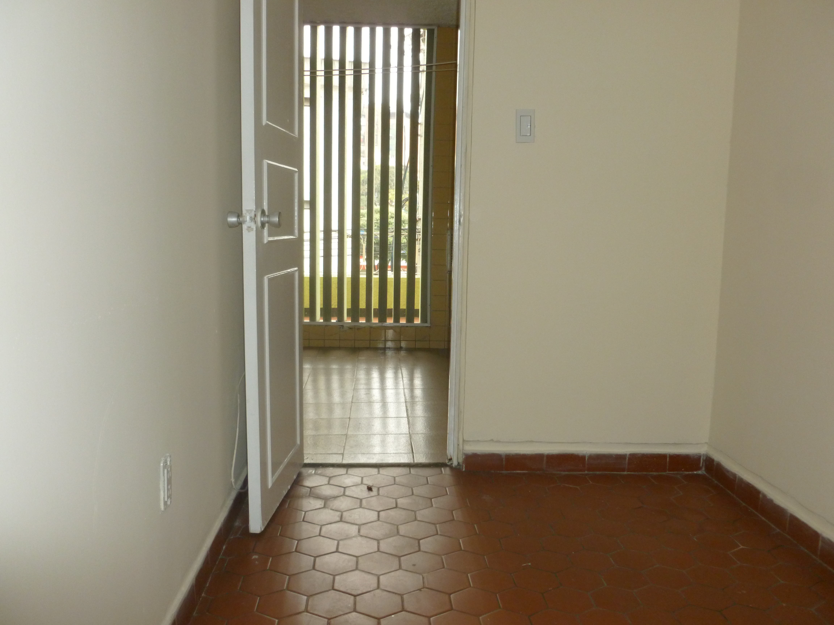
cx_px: 417
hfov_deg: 63.4
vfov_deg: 49.7
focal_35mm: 28
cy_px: 312
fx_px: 675
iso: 160
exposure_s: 1/60
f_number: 3.3
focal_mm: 5
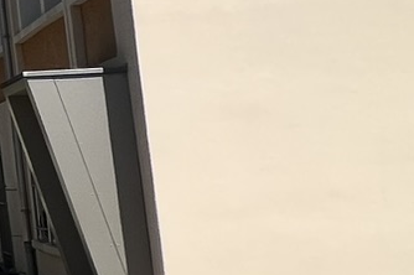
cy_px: 53
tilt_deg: +7.5
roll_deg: +1.2
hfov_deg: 12.6
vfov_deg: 16.3
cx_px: -742
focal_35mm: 83
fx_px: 954
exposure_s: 1/1946
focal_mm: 1.57
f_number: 1.8
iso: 32
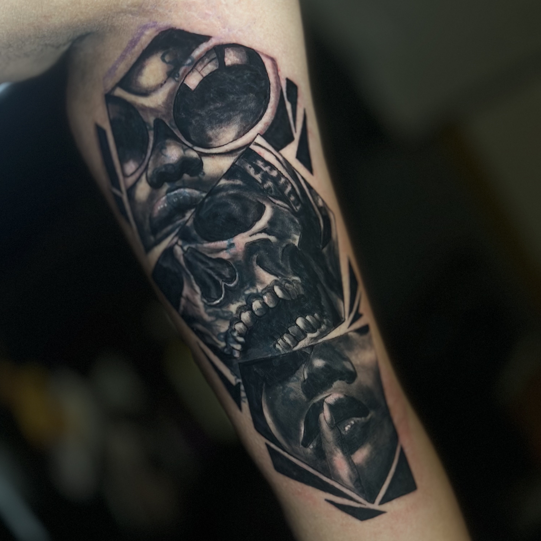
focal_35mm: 57
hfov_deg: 30.0
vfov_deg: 30.0
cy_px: 259
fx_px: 1008
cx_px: 270
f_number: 1.78
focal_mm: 6.86
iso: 400
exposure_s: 1/49
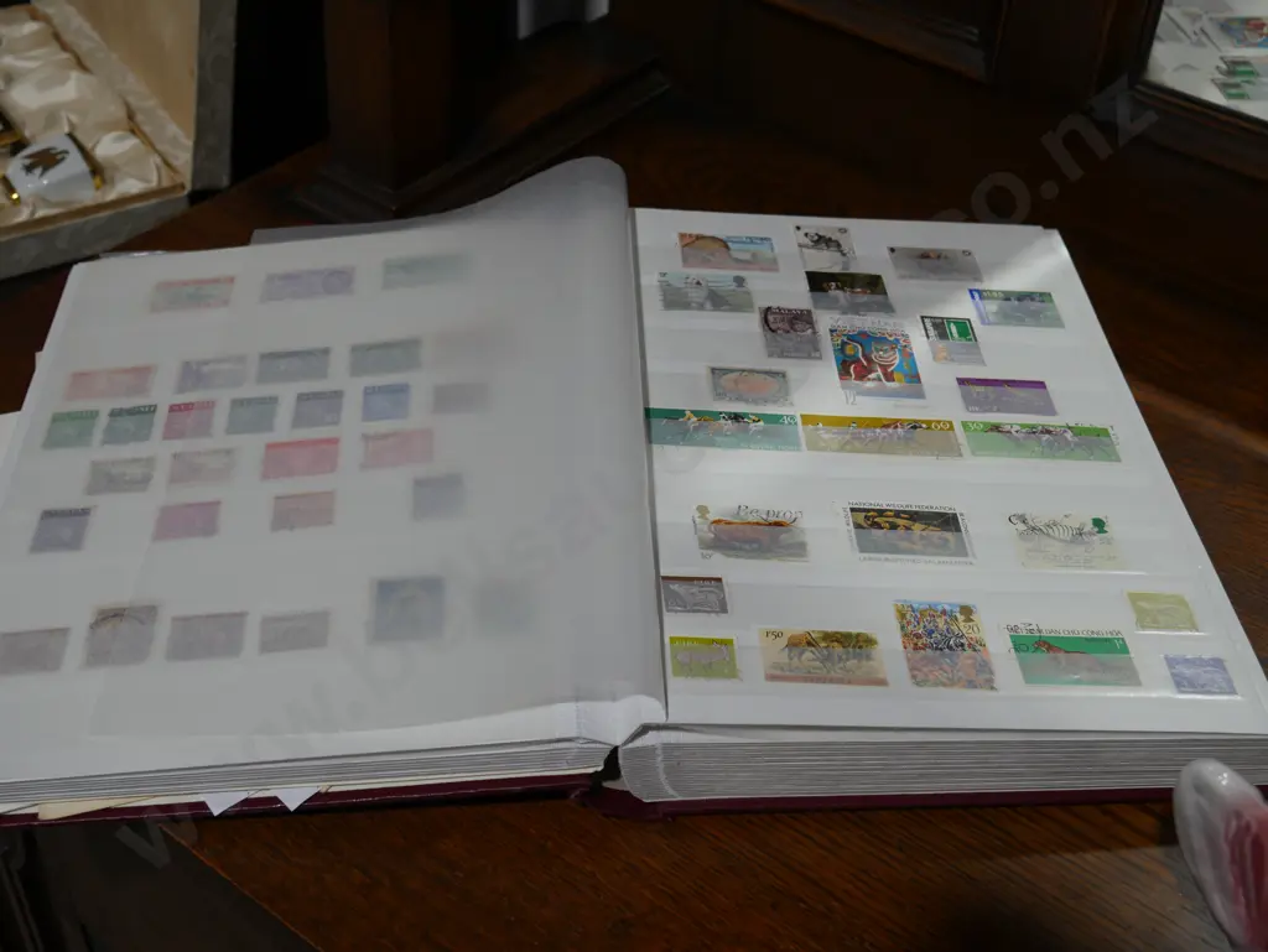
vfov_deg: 31.5
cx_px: 634
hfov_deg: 41.2
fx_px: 1686
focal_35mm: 46
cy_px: 476
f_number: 5.1
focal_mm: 23
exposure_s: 1/80
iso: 200
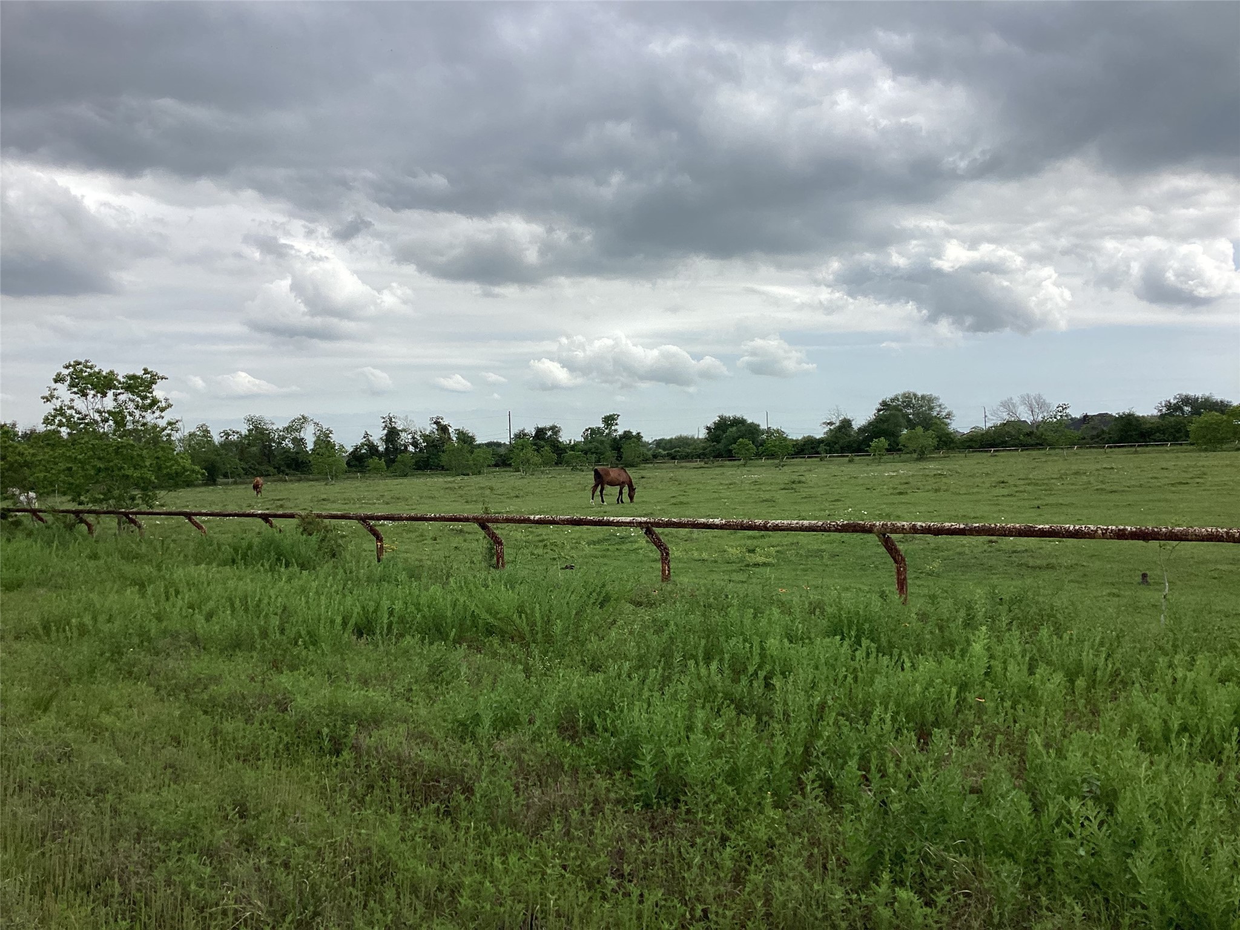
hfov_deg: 58.4
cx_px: 620
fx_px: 1110
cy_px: 465
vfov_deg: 45.4
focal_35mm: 31
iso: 25
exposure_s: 1/1773
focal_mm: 3.3
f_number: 2.4
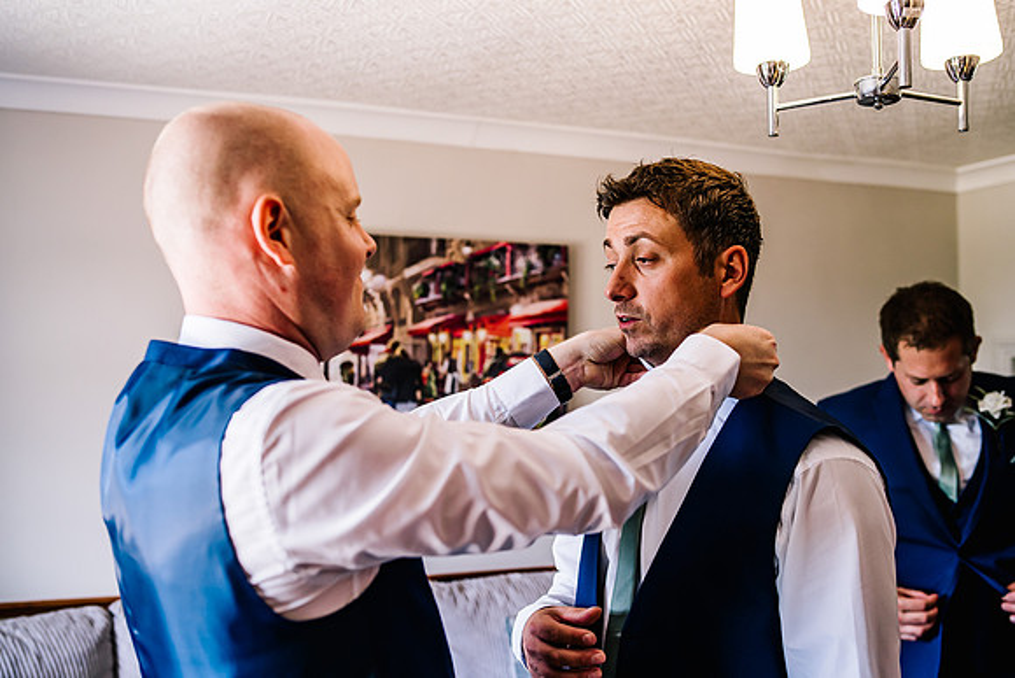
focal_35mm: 36
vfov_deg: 37.0
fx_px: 1012
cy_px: 339
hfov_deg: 53.3
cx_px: 508
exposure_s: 1/160
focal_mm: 35
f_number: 2.8
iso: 640
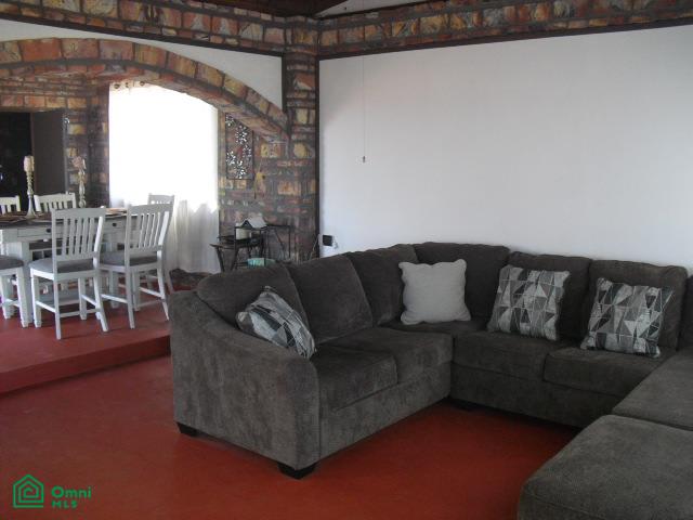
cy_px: 260
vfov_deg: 39.7
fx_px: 721
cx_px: 346
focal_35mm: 36
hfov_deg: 51.4
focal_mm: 6.3
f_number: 3.1
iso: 400
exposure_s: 1/80
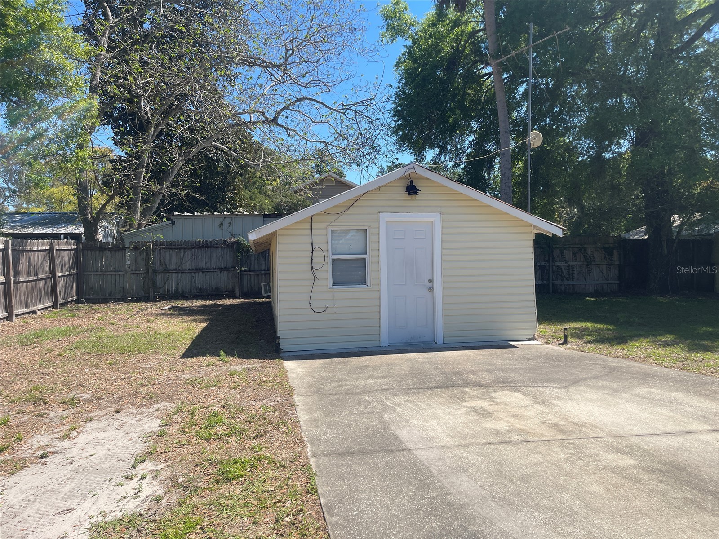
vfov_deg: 54.9
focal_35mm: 25
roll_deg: +0.2
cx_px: 360
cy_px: 270
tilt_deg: -0.2
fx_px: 519
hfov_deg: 69.4
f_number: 1.6
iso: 32
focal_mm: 5.1
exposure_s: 1/2717
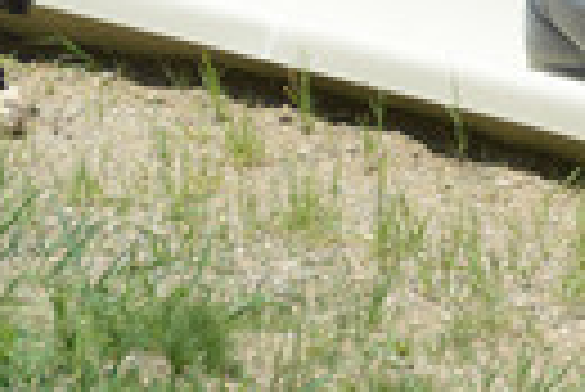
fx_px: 9728
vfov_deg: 2.3
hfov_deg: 3.4
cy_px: 182
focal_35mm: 598
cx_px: 873
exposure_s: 1/1250
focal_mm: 195
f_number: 6.3
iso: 400
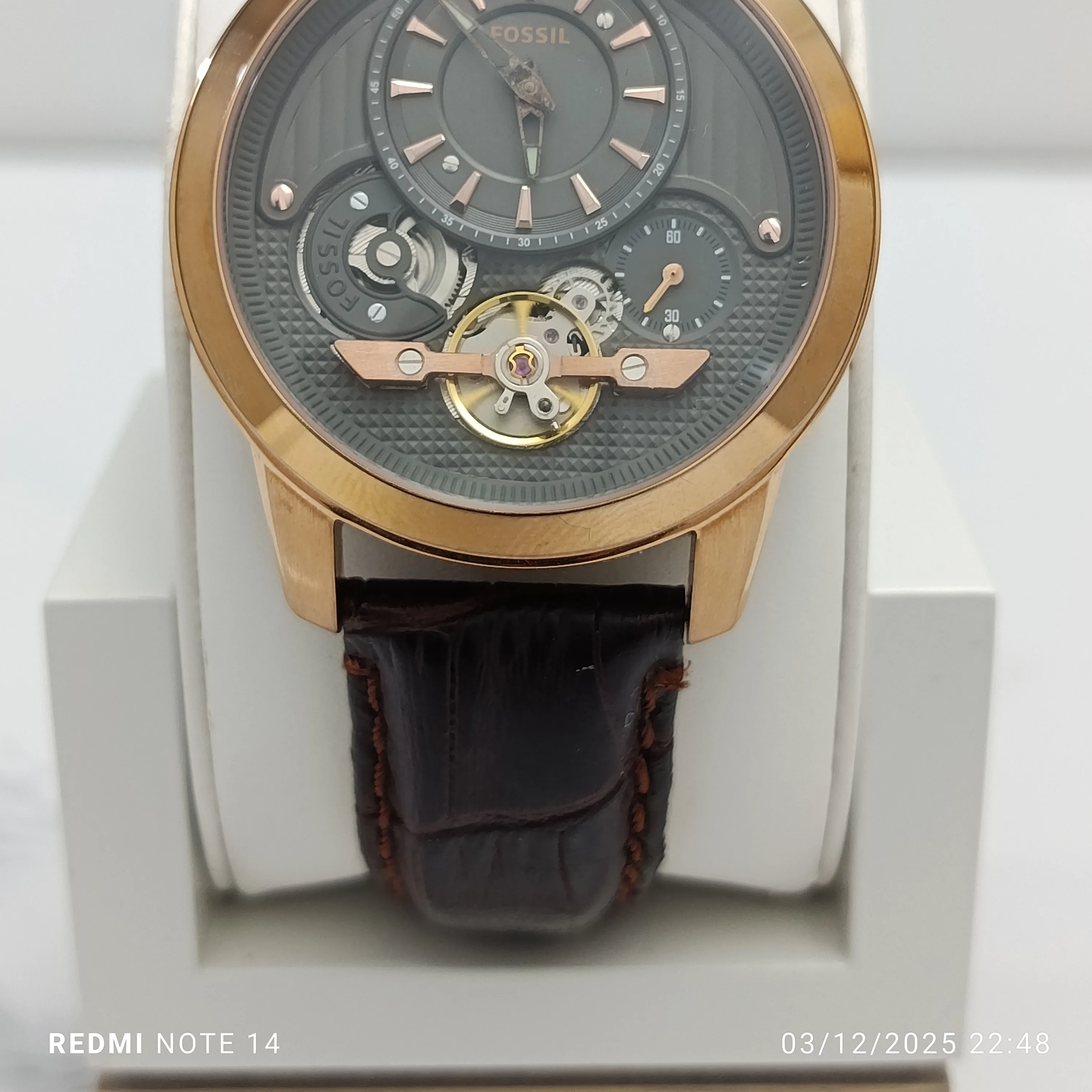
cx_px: 549
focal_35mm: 57
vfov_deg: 29.8
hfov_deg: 30.0
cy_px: 366
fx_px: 2034
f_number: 1.7
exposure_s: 1/100
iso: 414
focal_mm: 5.24
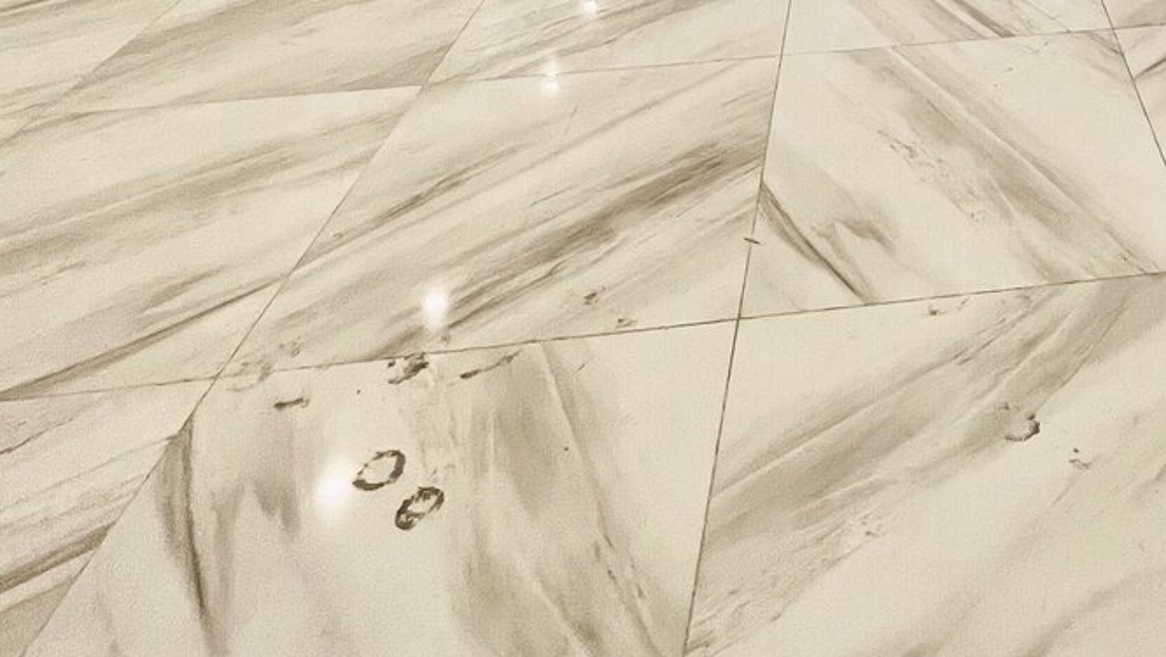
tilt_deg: -3.0
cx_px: 1021
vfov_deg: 22.2
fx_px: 1051
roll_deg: +0.8
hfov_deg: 52.0
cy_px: -505
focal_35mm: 34
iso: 50
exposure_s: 1/100
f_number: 1.8
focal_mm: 1.57
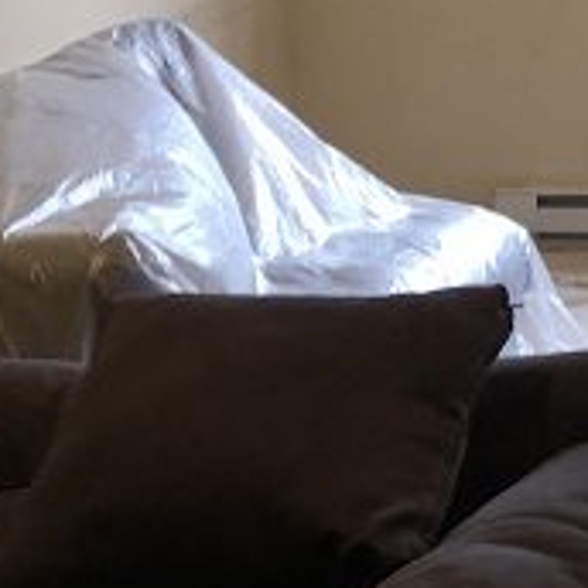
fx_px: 2210
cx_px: 1097
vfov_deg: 14.6
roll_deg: -1.0
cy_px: -140
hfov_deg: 13.4
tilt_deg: -4.2
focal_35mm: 115
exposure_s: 1/30
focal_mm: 3.99
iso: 40
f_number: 1.8
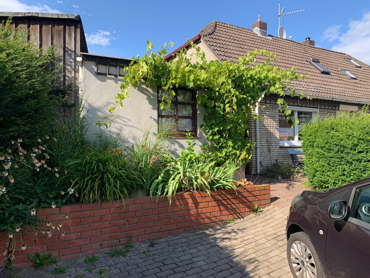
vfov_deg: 53.1
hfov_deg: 67.3
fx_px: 278
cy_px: 139
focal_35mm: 26
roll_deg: +1.5
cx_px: 185
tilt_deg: +1.3
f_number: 1.8
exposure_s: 1/945
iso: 25
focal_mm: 4.25
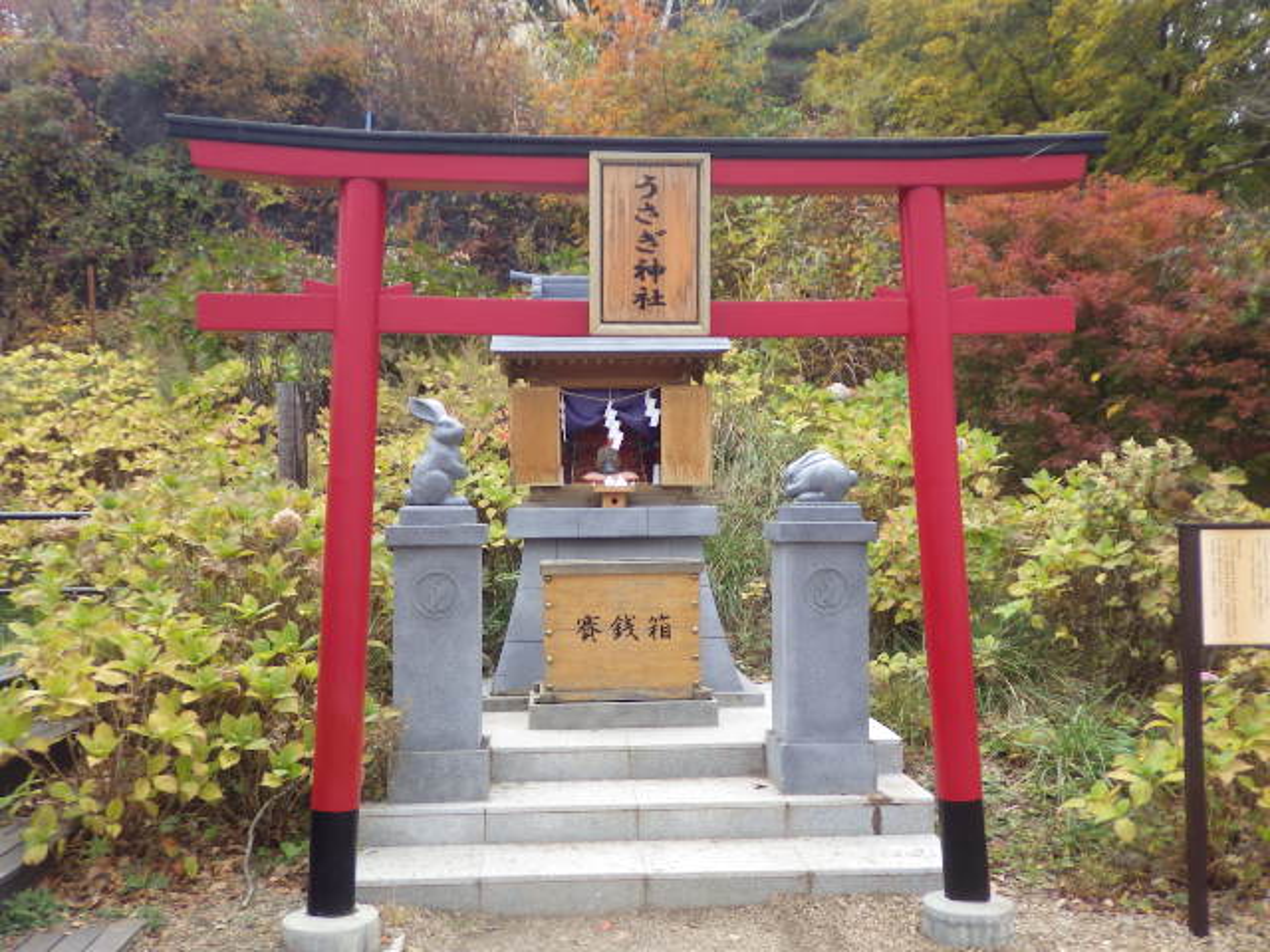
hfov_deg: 51.4
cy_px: 476
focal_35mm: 36
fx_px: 1321
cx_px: 635
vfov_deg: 39.7
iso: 125
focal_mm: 6.4
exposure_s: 1/80
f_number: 2.6
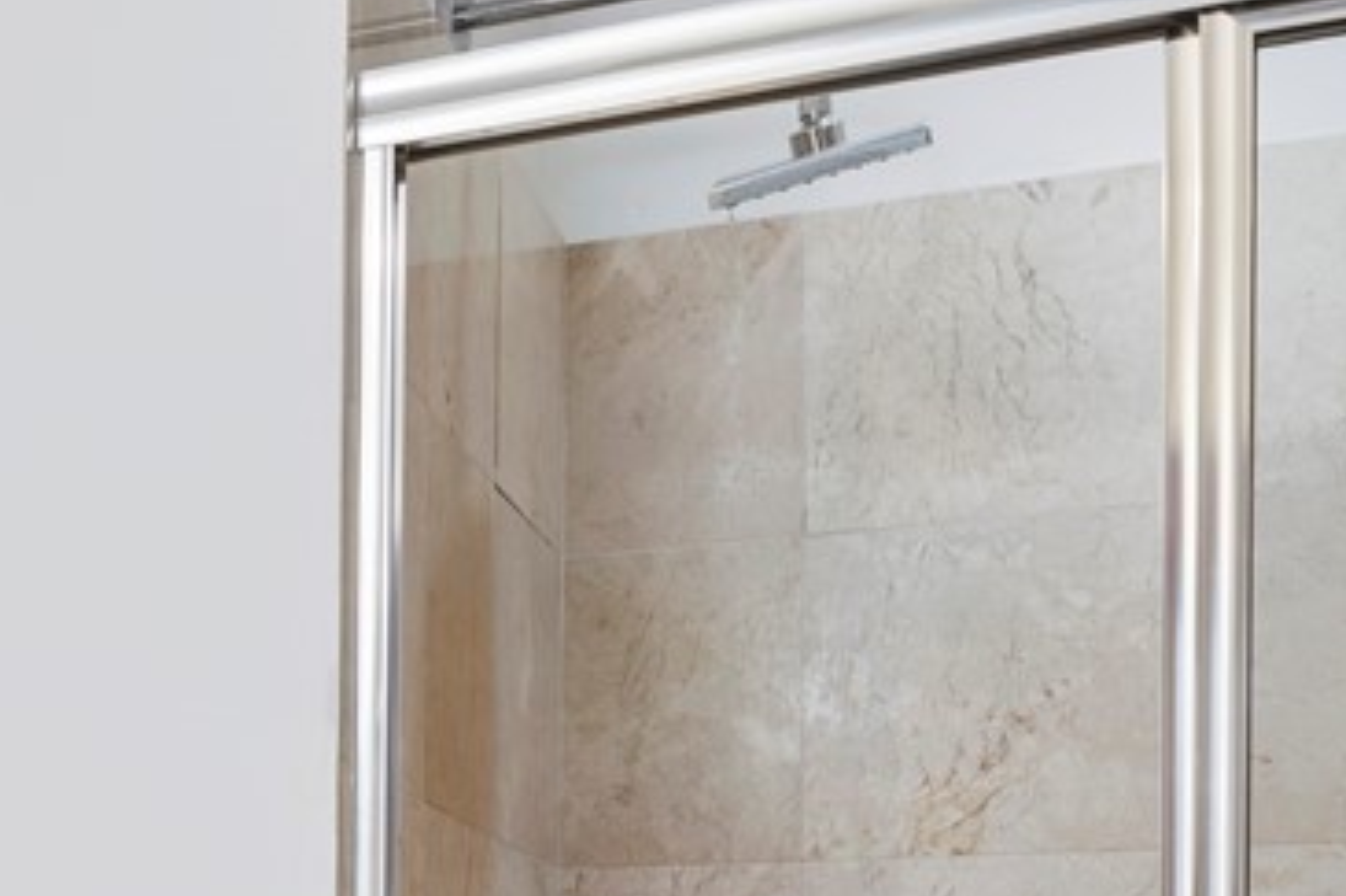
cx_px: -677
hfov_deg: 21.5
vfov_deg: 16.4
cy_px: 1141
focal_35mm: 79
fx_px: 2952
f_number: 8
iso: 320
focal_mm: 17
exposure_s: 1/50
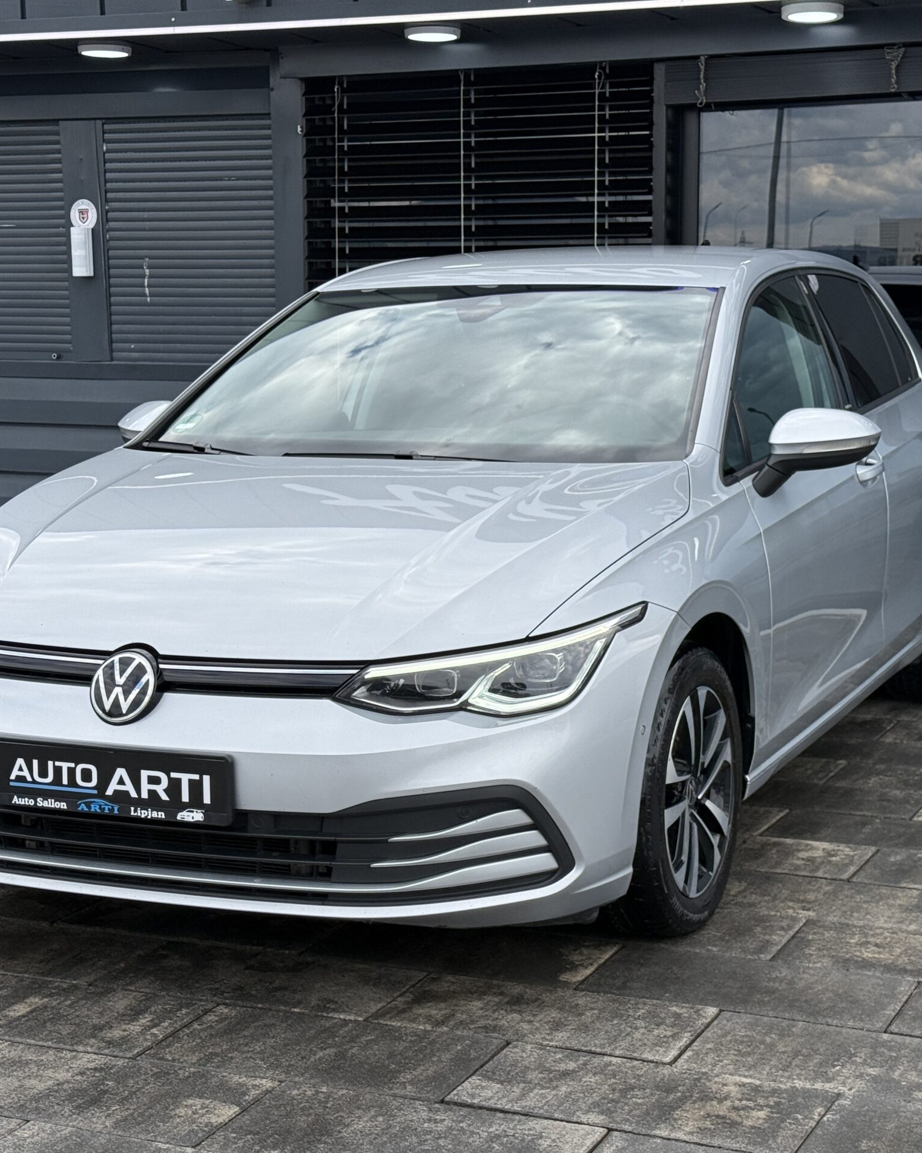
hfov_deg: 24.2
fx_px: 2149
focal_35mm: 63
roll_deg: +1.2
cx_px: 497
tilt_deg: -5.5
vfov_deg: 30.0
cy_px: 579
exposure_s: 1/1931
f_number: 1.78
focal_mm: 6.76
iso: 64
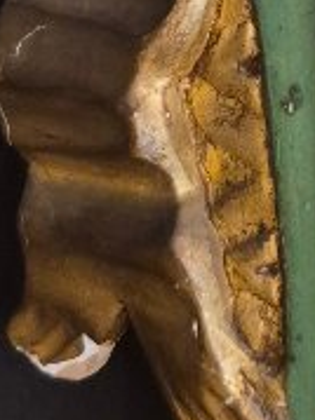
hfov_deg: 9.0
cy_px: -324
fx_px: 1871
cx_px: 661
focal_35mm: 154
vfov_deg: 11.9
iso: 800
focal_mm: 5.4
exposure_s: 1/100
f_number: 1.8
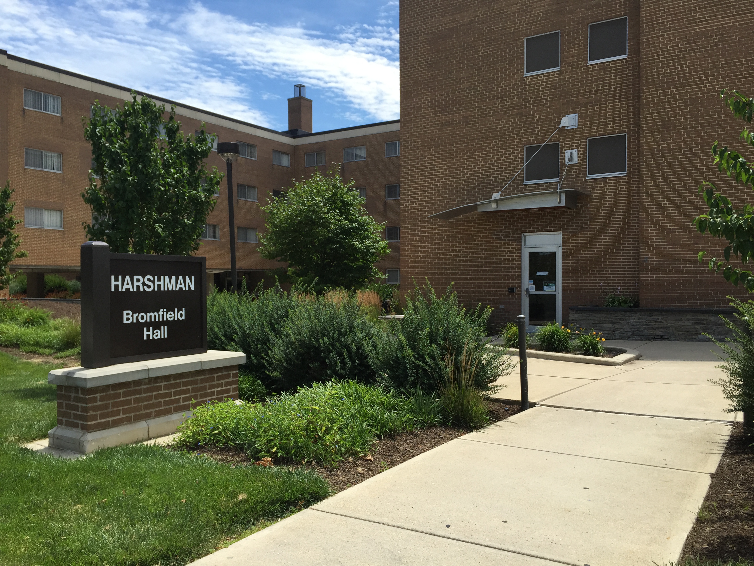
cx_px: 377
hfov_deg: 61.7
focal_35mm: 29
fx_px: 632
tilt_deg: -0.8
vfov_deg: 48.2
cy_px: 283
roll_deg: -1.8
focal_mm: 4.15
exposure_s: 1/1721
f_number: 2.2
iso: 32
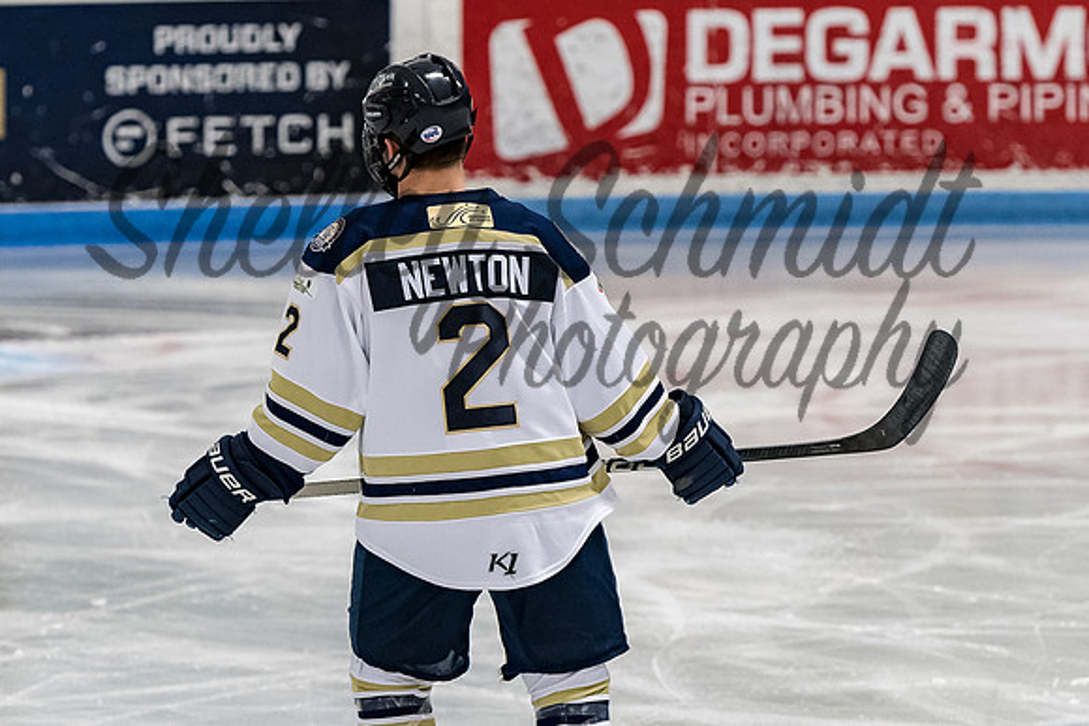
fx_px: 11639
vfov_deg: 3.6
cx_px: 459
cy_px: 315
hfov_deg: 5.4
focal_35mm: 385
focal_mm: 170
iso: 2000
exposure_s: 1/800
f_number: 3.5
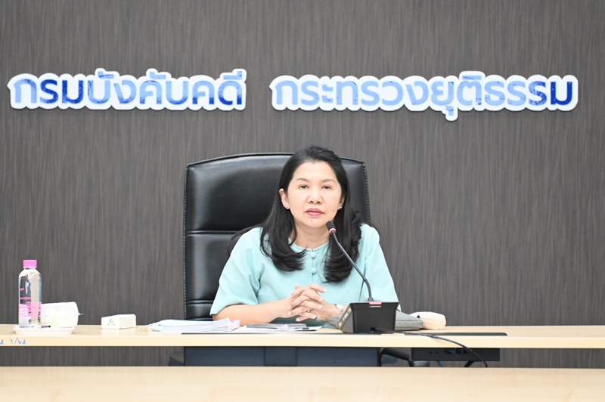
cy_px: 201
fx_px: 5037
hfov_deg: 6.9
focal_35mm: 300
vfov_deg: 4.6
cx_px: 302
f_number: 5.6
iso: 6400
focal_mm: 300
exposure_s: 1/100
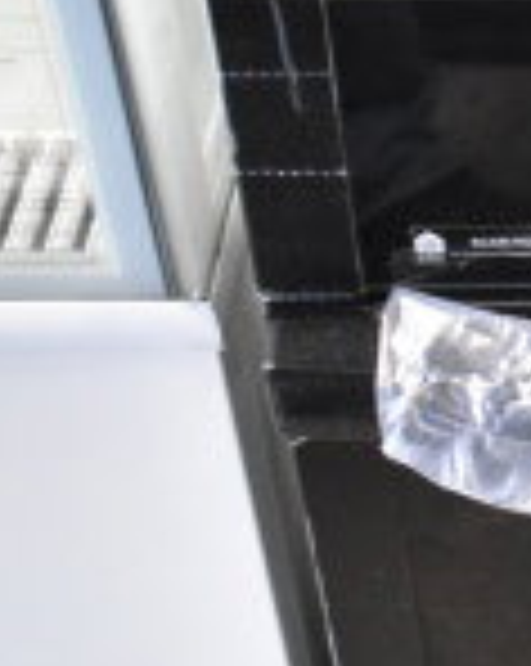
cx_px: 1143
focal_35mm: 116
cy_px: 439
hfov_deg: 11.6
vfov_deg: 16.6
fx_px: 2283
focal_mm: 20
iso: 6400
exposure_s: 1/60
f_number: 4
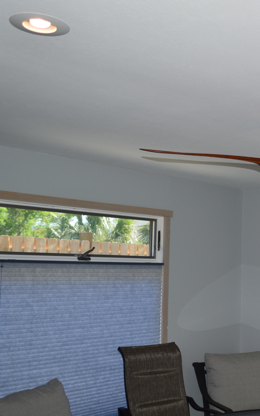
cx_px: 307
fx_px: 578
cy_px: 203
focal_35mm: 51
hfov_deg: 23.3
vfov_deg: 39.6
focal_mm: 20
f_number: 3.8
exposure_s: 1/60
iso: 100
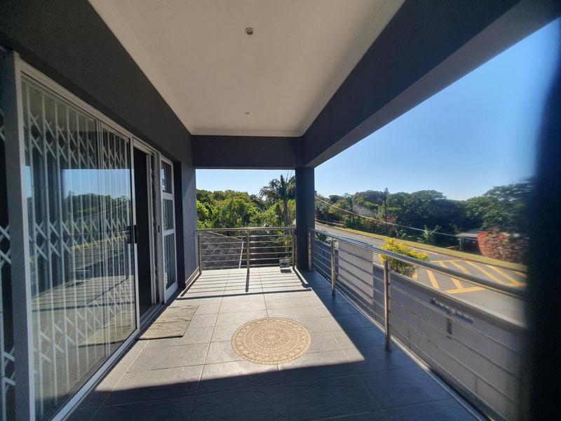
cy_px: 210
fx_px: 211
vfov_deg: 89.9
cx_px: 280
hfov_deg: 106.2
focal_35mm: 13
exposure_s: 1/918
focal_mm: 1.8
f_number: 2.2
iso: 50
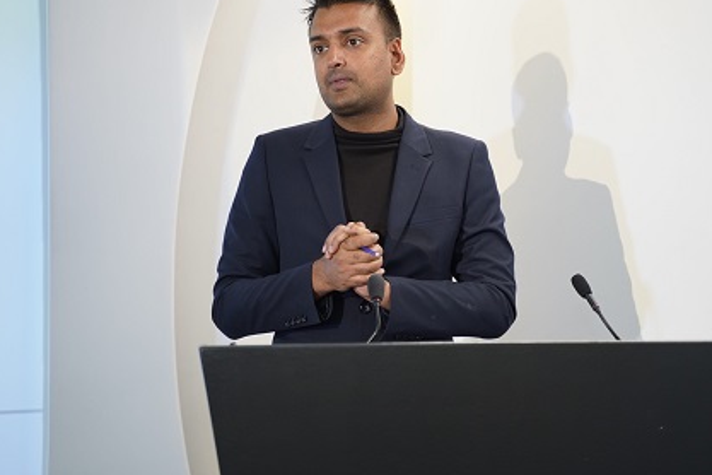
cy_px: 230
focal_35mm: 90
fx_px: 1780
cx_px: 418
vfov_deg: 15.2
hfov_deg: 22.6
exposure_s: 1/80
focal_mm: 75
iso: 800
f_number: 2.8
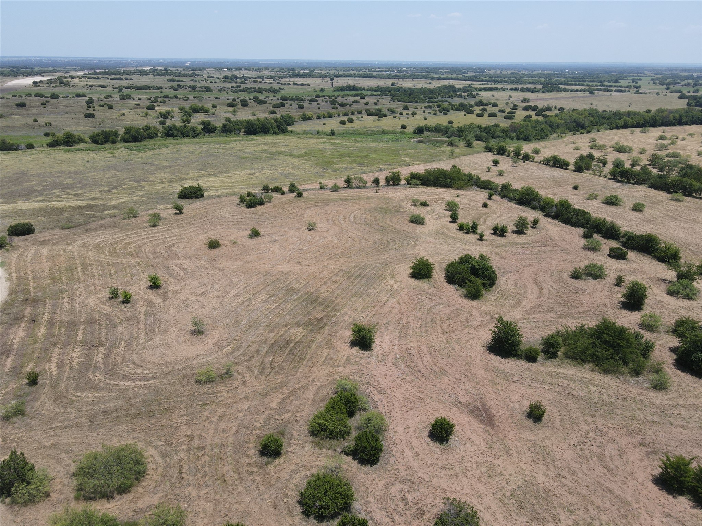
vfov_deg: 56.8
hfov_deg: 71.6
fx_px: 487
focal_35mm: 24
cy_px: 263
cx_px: 351
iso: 100
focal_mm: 4.5
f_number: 2.8
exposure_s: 1/640
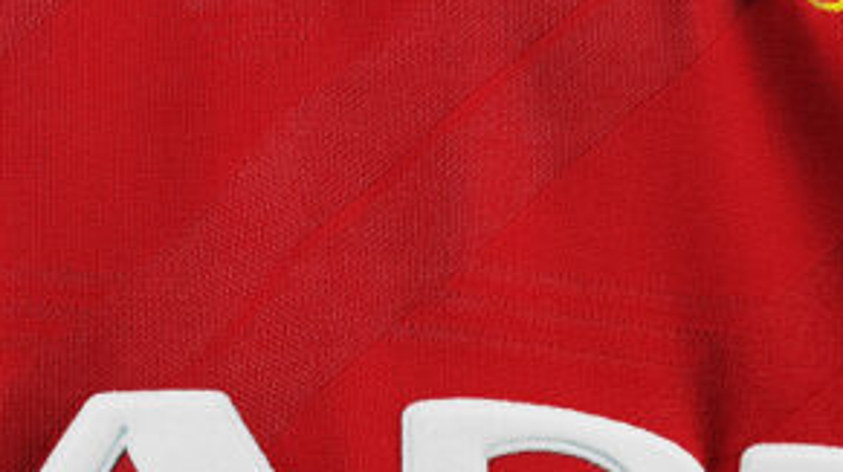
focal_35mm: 90
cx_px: 194
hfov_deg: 23.4
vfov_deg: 13.0
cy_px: 576
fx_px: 2010
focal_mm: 5.58
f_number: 1.8
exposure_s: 1/50
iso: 125
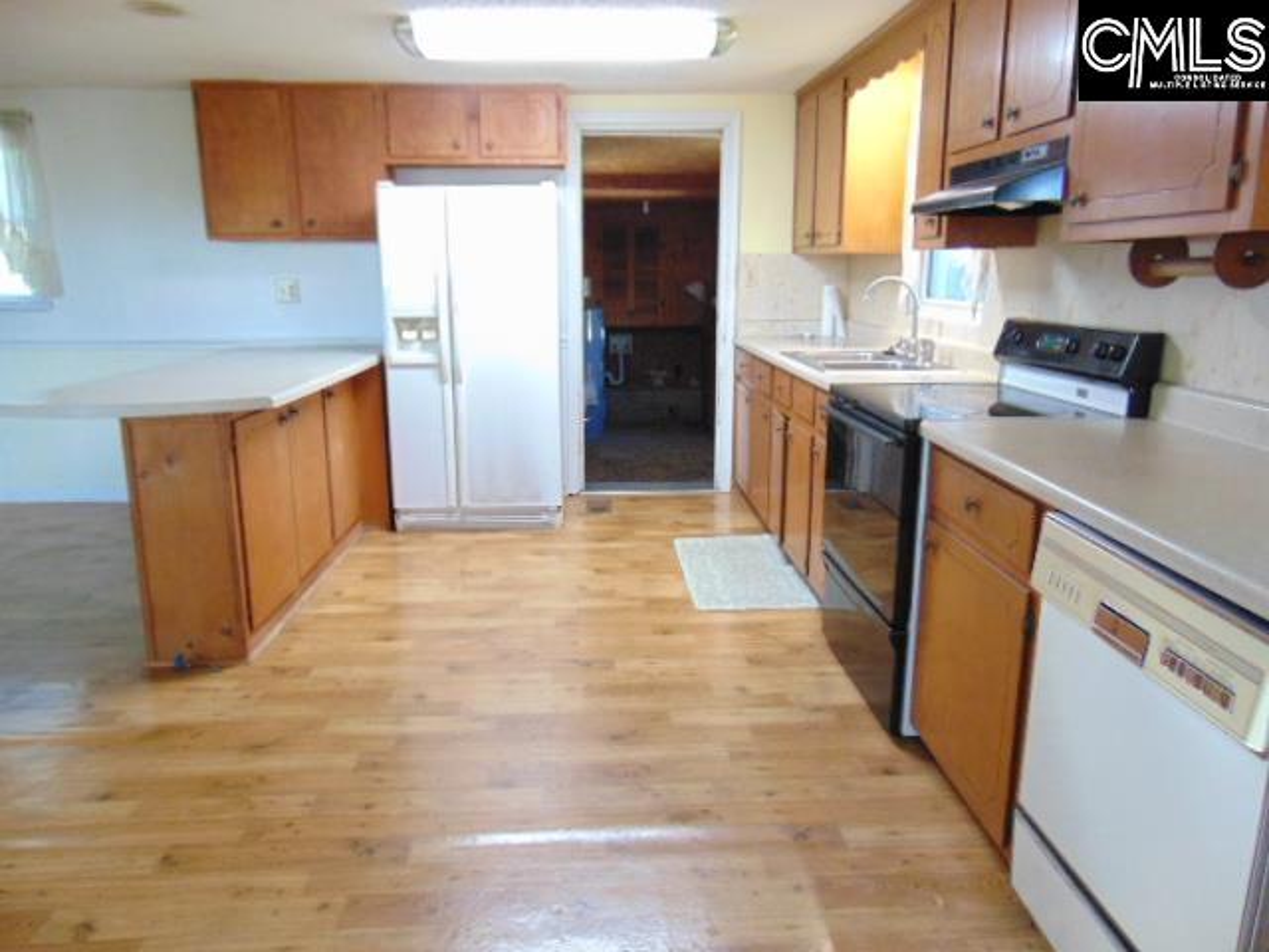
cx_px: 634
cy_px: 476
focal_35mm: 25
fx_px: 916
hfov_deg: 69.4
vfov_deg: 54.9
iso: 400
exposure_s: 1/40
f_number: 3
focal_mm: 4.5
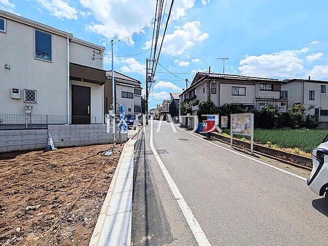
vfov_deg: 85.7
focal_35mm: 14
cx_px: 164
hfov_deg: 102.1
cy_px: 123
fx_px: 133
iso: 50
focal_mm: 1.83
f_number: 2.2
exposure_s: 1/3704
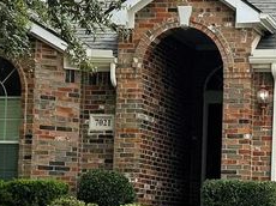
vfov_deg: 12.7
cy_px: 164
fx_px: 924
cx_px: 272
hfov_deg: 16.7
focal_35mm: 116
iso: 50
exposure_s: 1/466
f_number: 1.5
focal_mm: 5.7
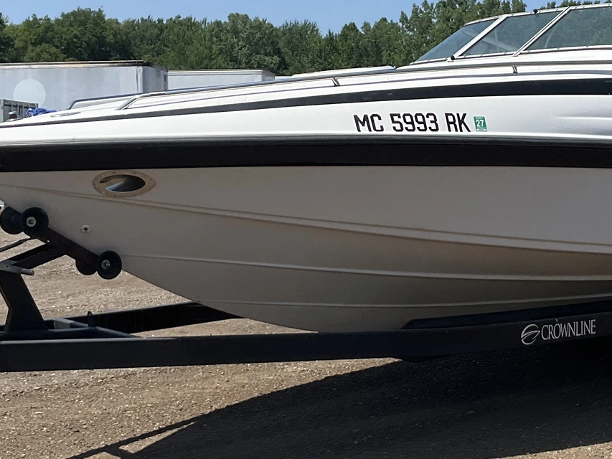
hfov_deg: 28.4
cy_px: 156
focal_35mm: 68
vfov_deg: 21.5
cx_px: 411
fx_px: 1202
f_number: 1.8
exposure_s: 1/1912
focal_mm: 3
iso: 25
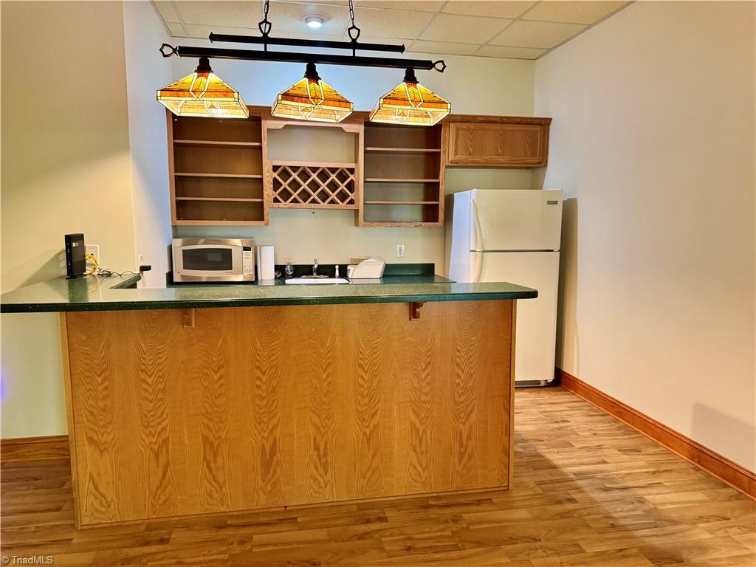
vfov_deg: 56.8
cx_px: 378
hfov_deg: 71.6
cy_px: 284
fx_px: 524
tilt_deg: -7.8
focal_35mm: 24
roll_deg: -0.3
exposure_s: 1/60
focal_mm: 6.76
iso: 640
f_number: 1.78
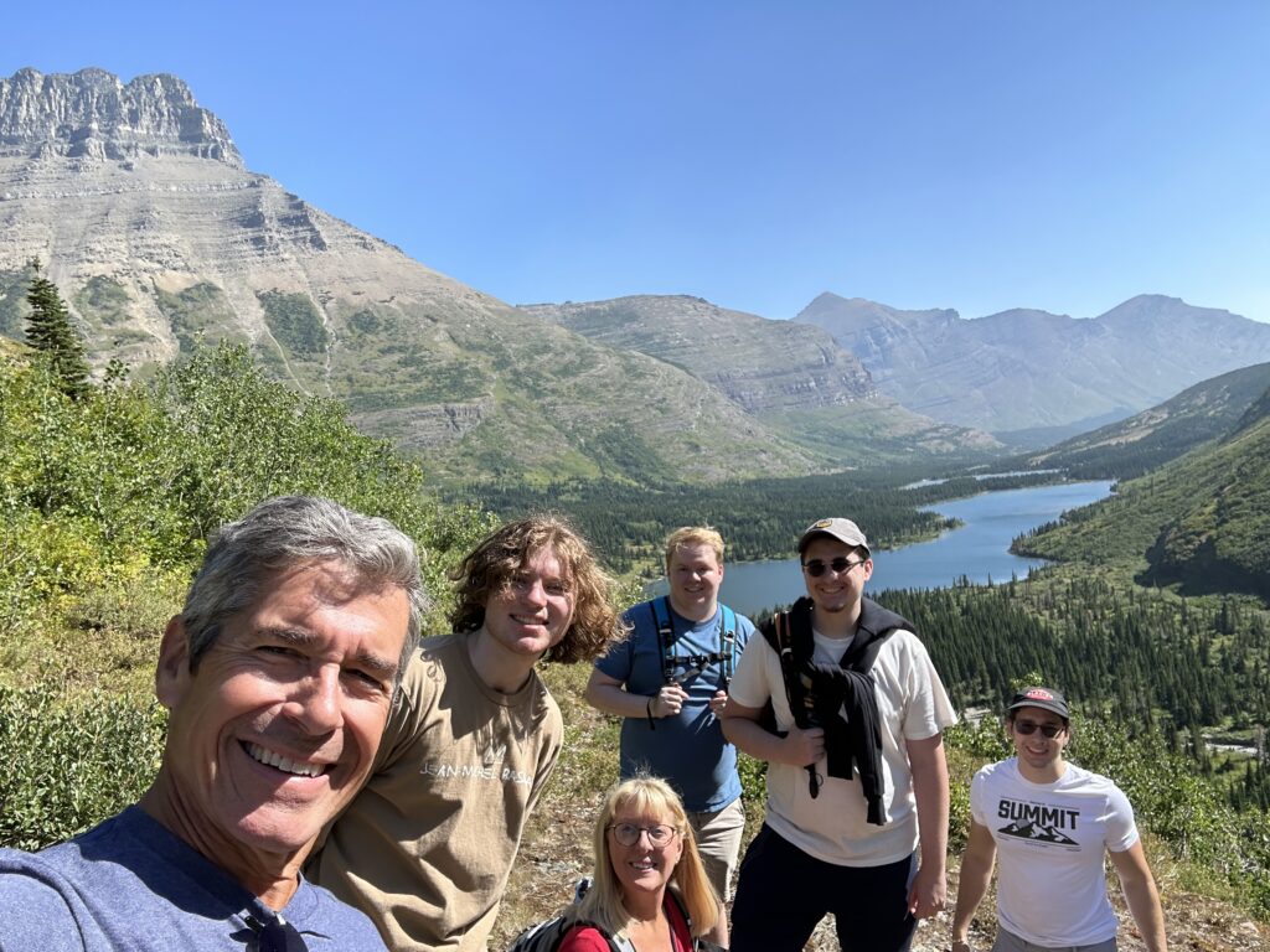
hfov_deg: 73.9
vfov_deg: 58.9
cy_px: 476
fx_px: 844
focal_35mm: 23
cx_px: 635
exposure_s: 1/831
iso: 25
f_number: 1.9
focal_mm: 2.69
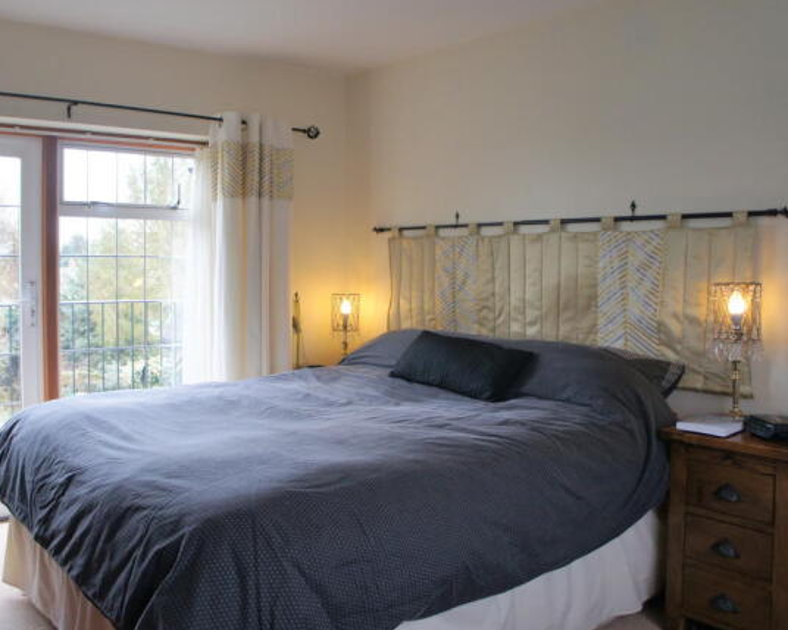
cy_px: 317
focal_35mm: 31
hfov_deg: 56.9
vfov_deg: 47.1
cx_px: 329
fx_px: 723
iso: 320
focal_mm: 18
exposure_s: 1/30
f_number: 3.5
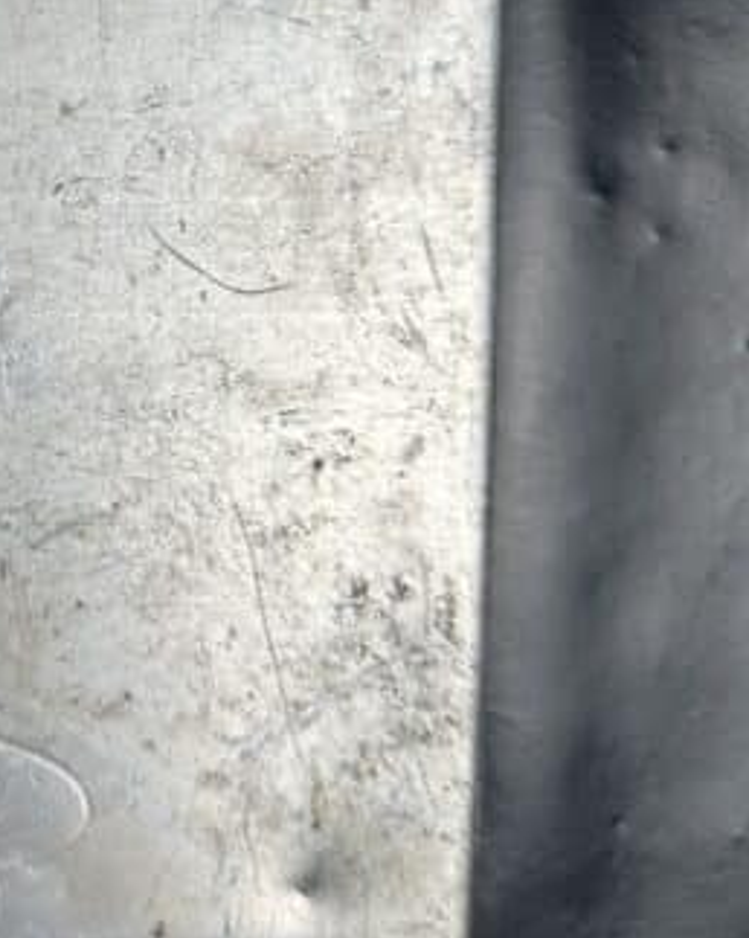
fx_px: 1609
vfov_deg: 31.4
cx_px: -119
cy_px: 154
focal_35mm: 58
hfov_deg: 24.1
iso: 50
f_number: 1.78
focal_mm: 6.86
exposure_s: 1/106
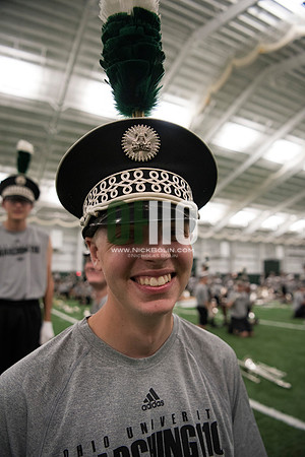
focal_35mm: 24
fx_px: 305
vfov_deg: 73.7
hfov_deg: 53.1
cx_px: 152
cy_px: 228
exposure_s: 1/320
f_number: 3.2
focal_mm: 24
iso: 3200
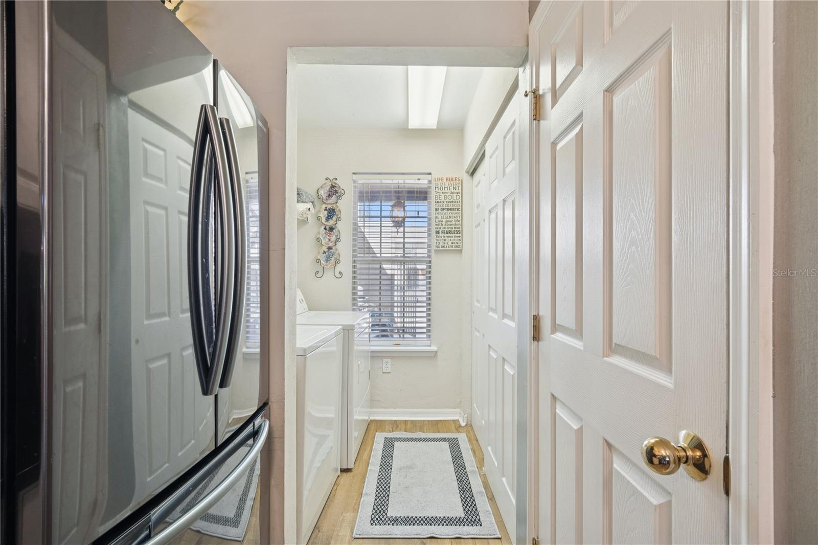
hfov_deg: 100.4
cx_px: 409
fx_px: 341
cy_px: 272
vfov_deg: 77.3
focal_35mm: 15
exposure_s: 1/3
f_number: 8
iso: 200
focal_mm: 10
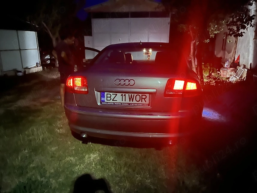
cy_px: 96
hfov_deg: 67.3
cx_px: 128
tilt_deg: -17.0
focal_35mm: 26
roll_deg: -0.1
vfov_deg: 53.1
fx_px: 193
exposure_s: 1/9
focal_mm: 5.1
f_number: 1.6
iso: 2000
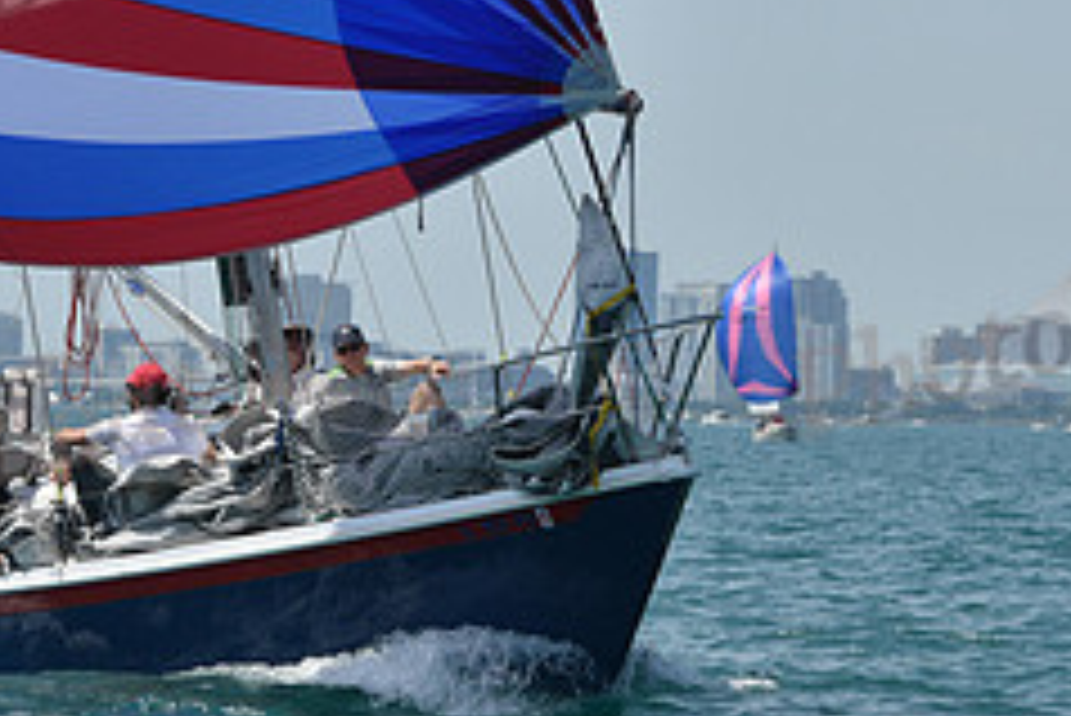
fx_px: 10865
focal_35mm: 365
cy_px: 151
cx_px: 562
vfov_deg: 3.8
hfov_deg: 5.6
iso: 250
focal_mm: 150
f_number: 9
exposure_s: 1/1250
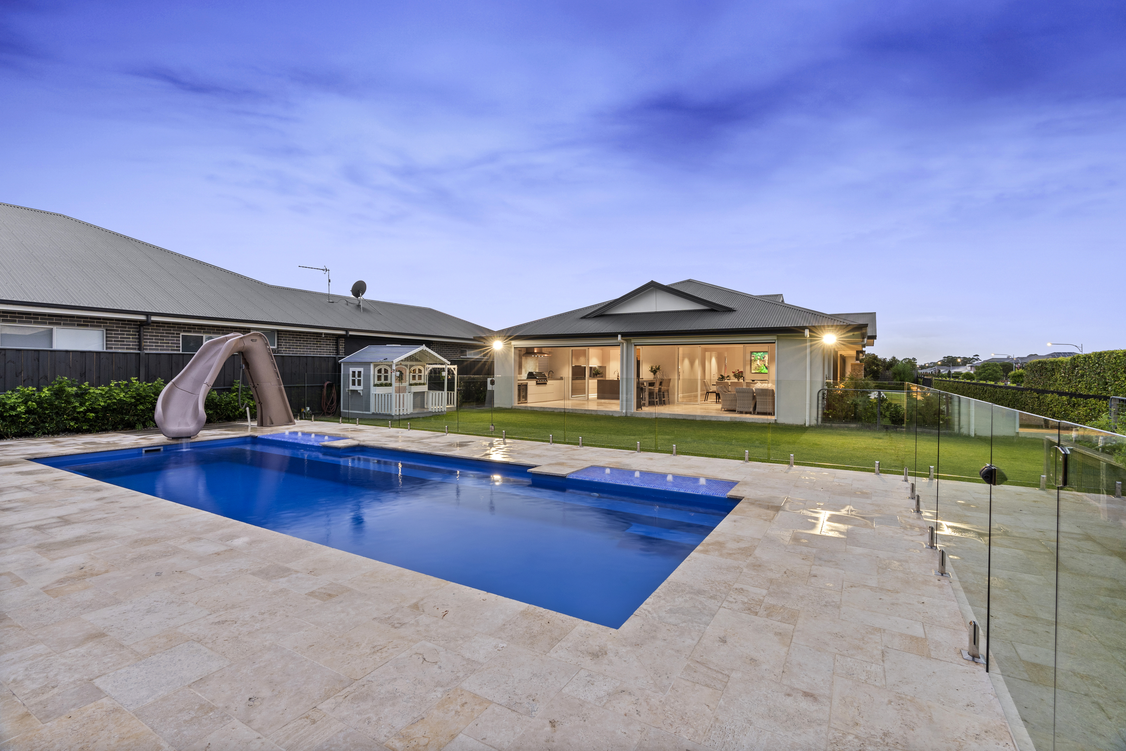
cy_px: 376
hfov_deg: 96.7
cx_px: 563
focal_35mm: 16
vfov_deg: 73.7
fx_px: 500
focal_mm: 16
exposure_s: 1/1.25
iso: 320
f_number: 11
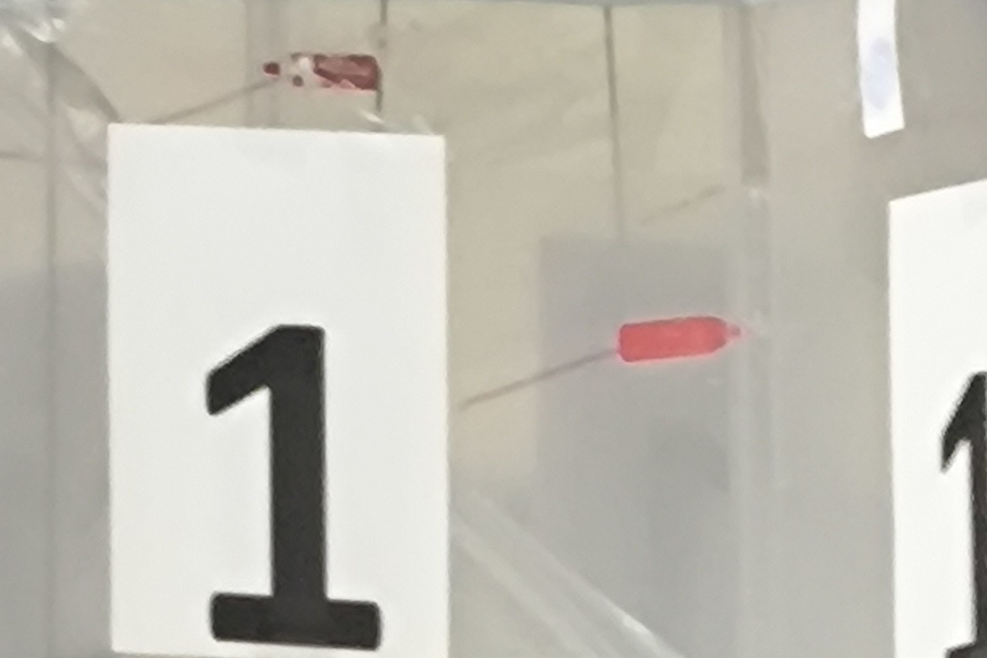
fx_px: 10884
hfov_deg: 5.2
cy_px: -61
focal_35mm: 397
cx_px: 721
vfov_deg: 3.5
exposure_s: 1/33.3
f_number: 1.7
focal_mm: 4.71
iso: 320
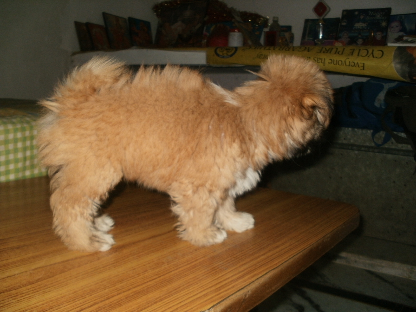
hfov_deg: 51.4
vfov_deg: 39.7
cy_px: 156
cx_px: 208
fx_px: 433
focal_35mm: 36
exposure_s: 1/30
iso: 125
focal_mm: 6.3
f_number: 3.5
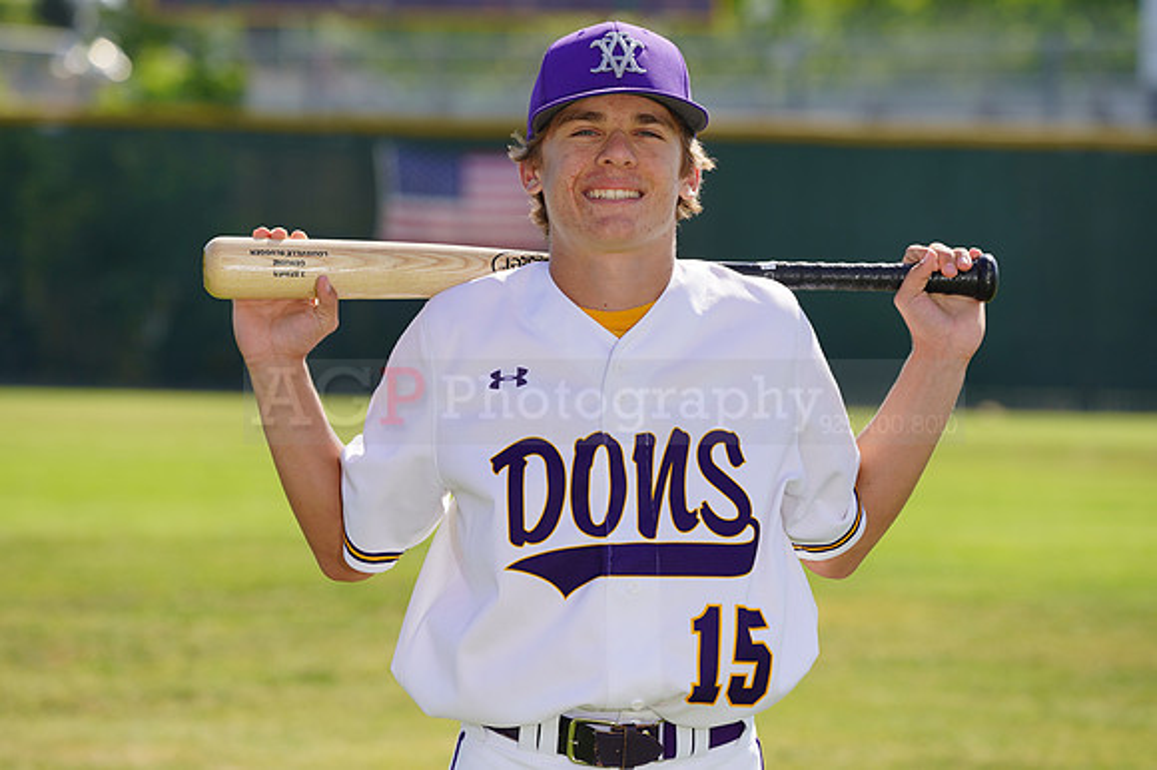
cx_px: 578
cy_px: 385
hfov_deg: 8.3
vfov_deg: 5.6
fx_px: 7933
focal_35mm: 247
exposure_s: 1/250
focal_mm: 247
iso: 100
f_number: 8
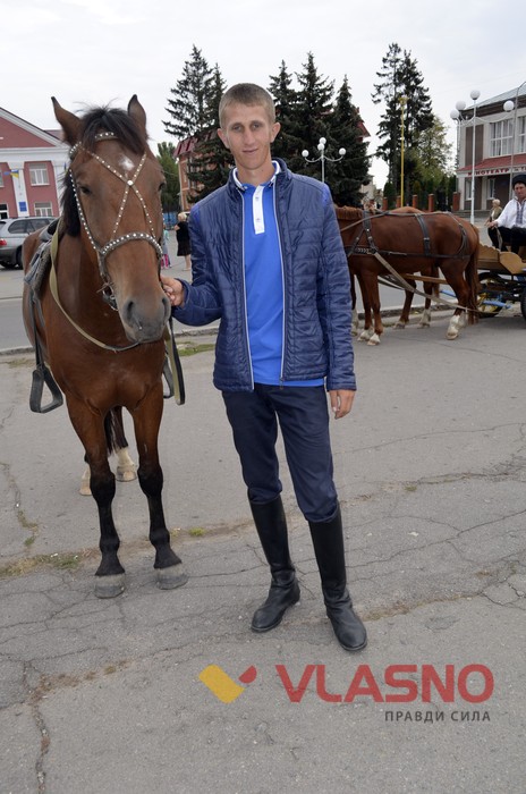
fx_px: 660
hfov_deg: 43.4
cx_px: 263
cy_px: 397
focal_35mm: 30
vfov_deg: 62.0
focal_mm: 20
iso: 100
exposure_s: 1/200
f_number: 6.3
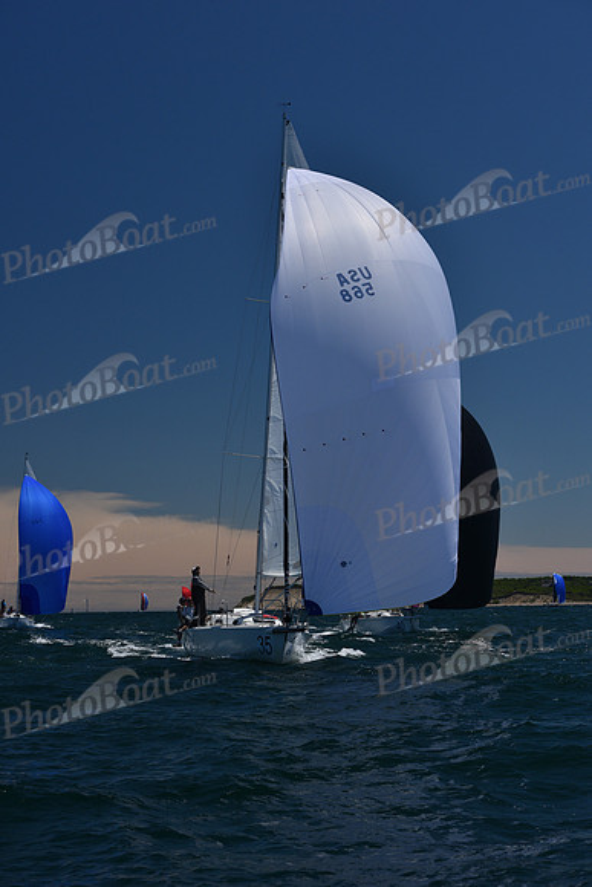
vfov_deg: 28.8
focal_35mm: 70
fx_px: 1726
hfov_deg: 19.5
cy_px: 444
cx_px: 296
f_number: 9
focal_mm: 70
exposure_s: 1/800
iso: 250
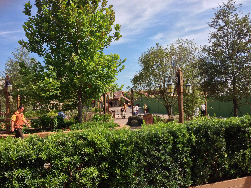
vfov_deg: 42.9
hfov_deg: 55.4
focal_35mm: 33
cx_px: 126
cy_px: 94
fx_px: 239
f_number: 2.4
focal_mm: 4.13
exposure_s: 1/1063
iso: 50
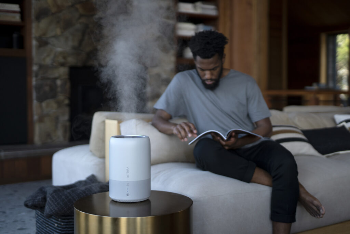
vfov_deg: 27.0
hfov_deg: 39.6
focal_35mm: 50
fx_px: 486
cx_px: 175
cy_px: 117
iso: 400
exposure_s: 1/3200
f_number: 1.4
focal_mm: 50
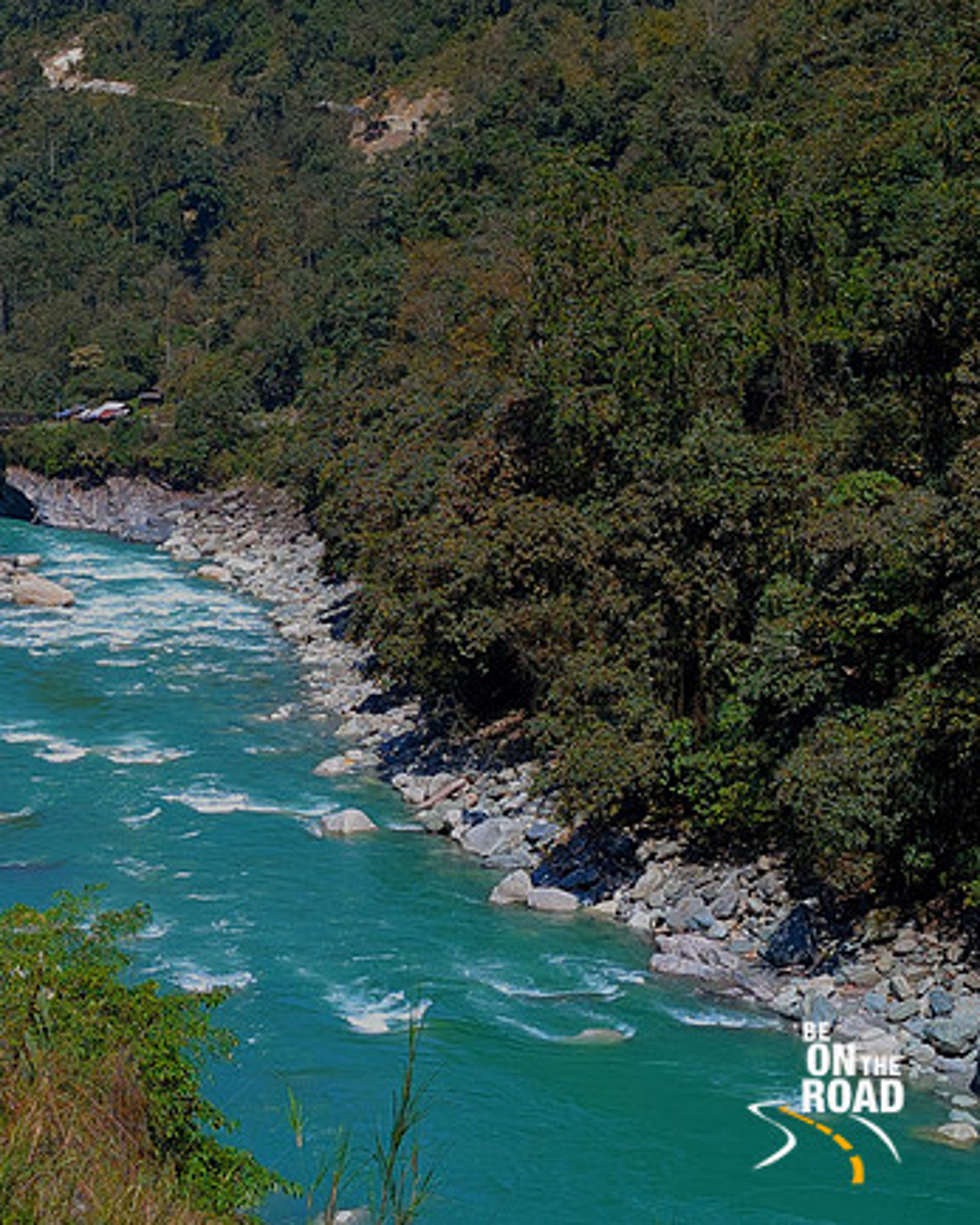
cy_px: 614
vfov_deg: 29.6
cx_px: 164
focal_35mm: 64
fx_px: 2321
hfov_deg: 23.4
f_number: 1.68
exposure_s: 1/1372
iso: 21
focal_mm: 6.9
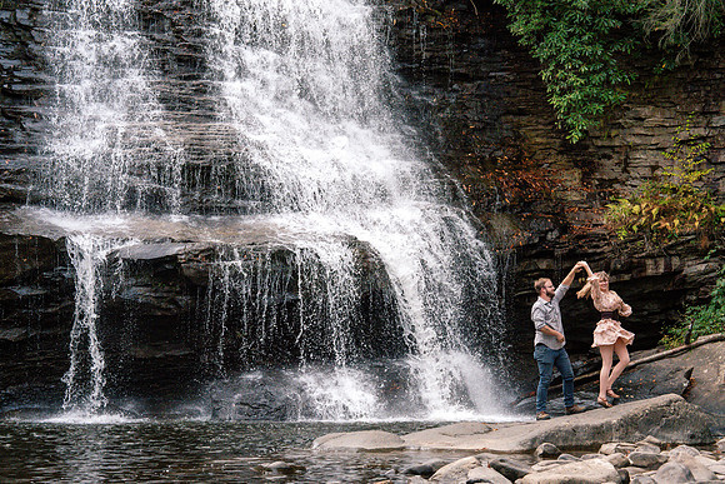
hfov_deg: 28.5
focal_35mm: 71
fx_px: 1427
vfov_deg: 19.2
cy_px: 242
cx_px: 362
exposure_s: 1/640
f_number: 8
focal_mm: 70
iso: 2000
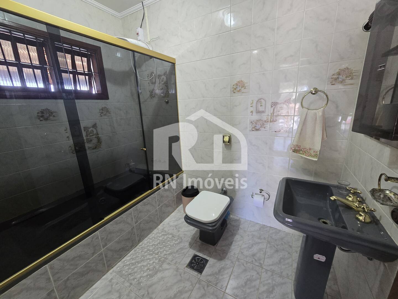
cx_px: 199
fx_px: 149
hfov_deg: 106.2
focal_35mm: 13
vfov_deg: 89.9
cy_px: 150
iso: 400
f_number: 2.2
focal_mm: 2.2
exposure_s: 1/60
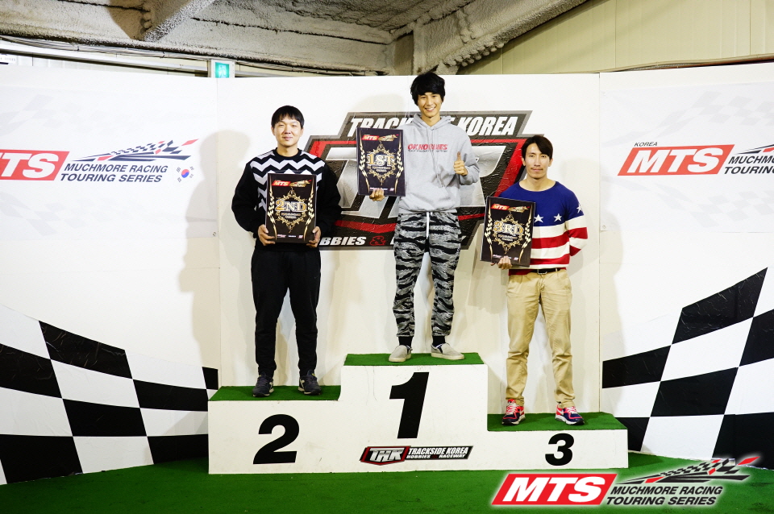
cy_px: 257
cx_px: 387
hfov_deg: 38.9
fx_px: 1095
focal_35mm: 51
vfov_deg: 26.4
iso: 1250
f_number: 5.6
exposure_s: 1/50
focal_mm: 51
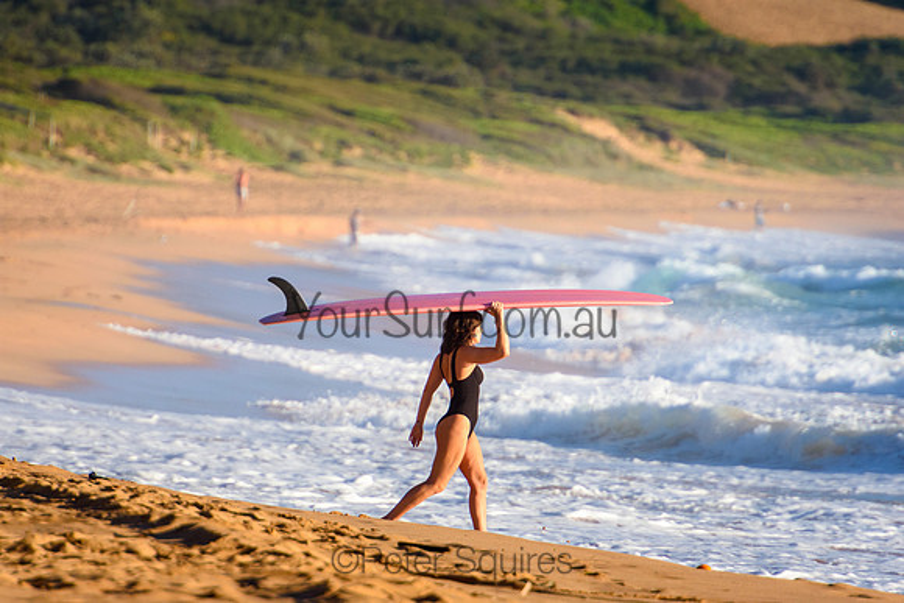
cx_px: 452
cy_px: 302
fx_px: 15069
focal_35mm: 600
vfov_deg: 2.3
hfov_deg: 3.4
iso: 500
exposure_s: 1/2500
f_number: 5.6
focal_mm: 400
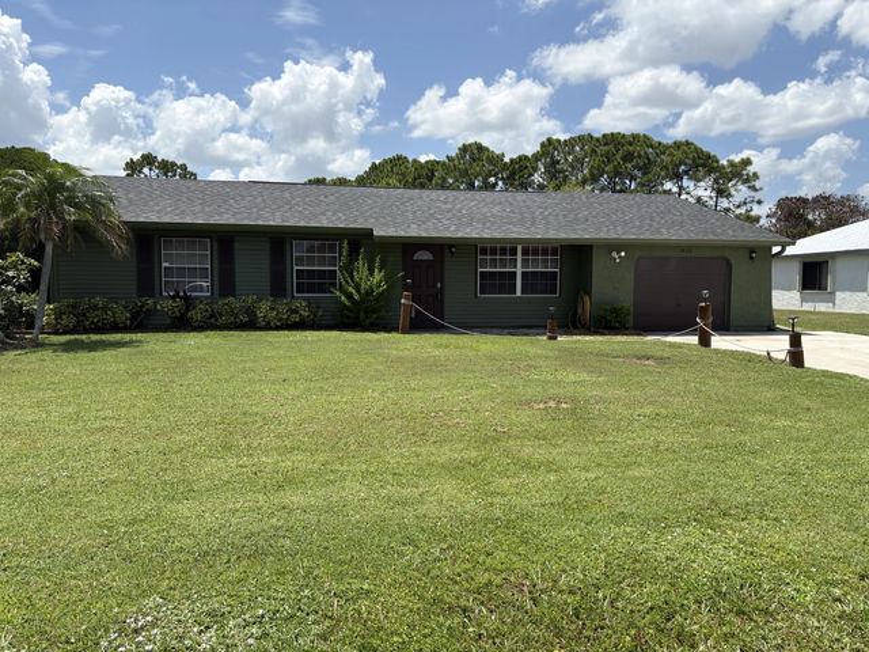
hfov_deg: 67.3
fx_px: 653
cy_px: 326
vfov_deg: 53.1
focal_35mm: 26
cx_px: 434
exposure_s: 1/4329
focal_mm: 5.96
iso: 50
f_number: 1.6
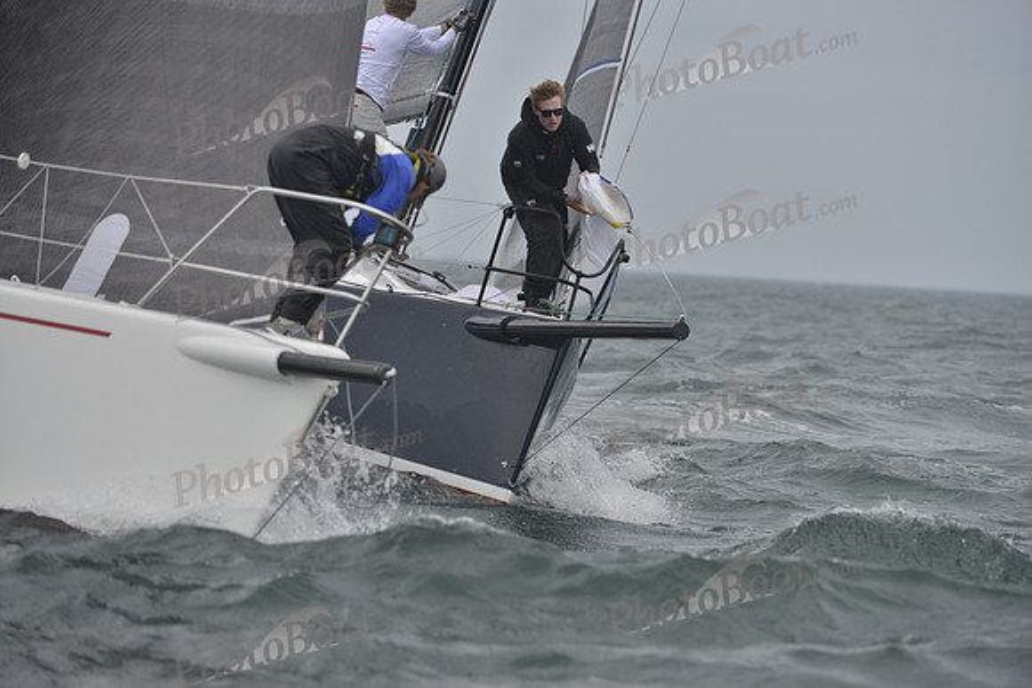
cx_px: 516
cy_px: 344
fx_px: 7168
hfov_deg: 8.2
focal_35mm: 250
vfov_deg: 5.5
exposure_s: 1/800
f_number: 5.6
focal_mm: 250
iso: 400
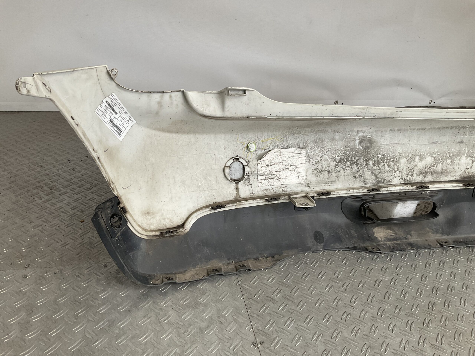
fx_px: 398
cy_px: 178
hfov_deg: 61.7
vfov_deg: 48.2
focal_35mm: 29
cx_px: 238
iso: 50
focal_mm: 3
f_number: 1.8
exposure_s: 1/60
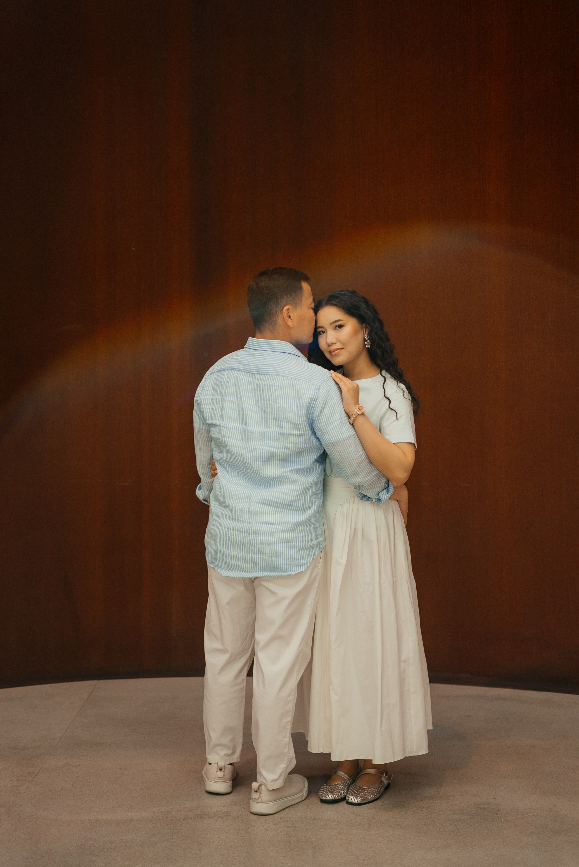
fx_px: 1205
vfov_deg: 39.6
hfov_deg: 27.0
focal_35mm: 50
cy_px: 434
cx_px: 290
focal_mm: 50
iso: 500
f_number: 1.8
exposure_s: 1/800
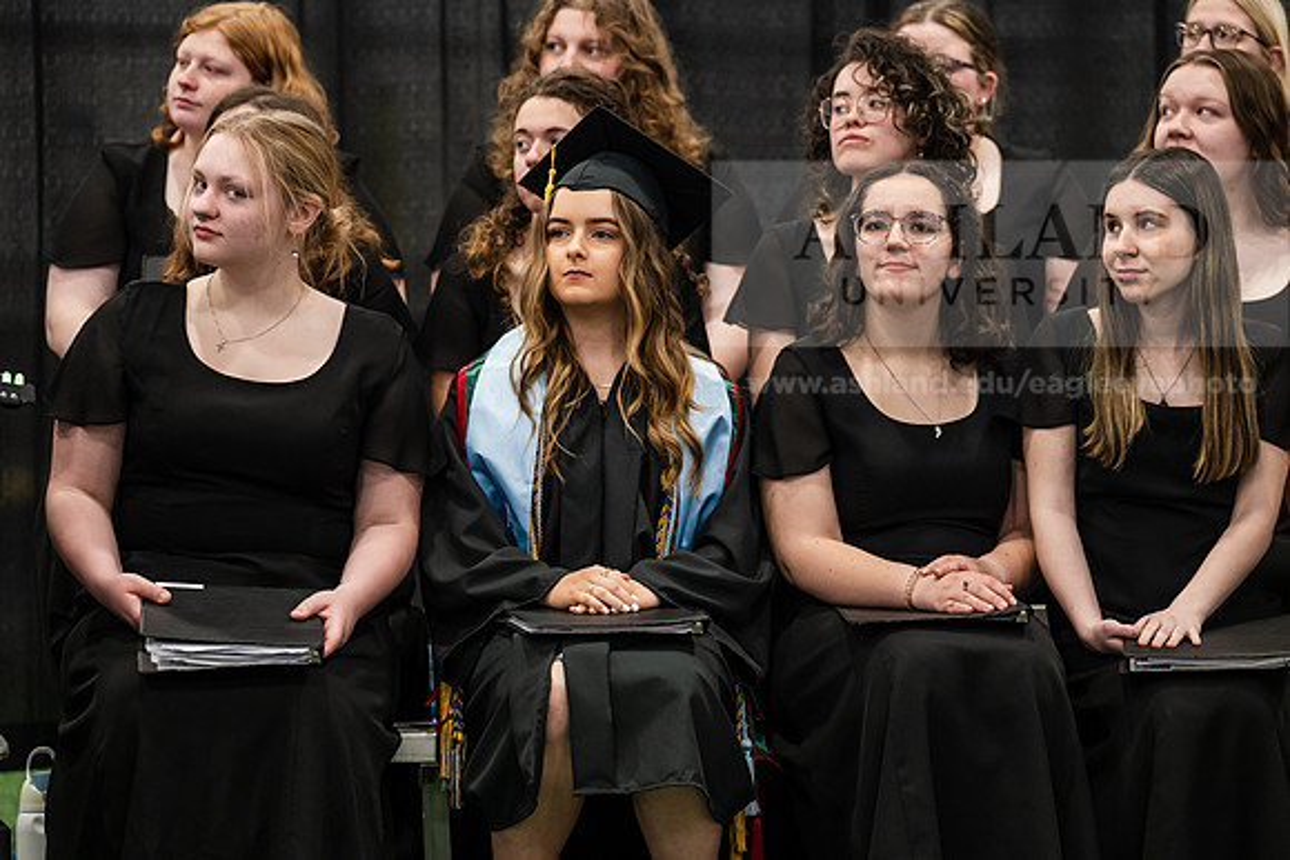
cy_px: 430
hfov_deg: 14.2
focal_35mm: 145
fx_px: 5197
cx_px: 645
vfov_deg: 9.5
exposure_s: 1/200
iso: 4000
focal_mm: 145
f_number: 4
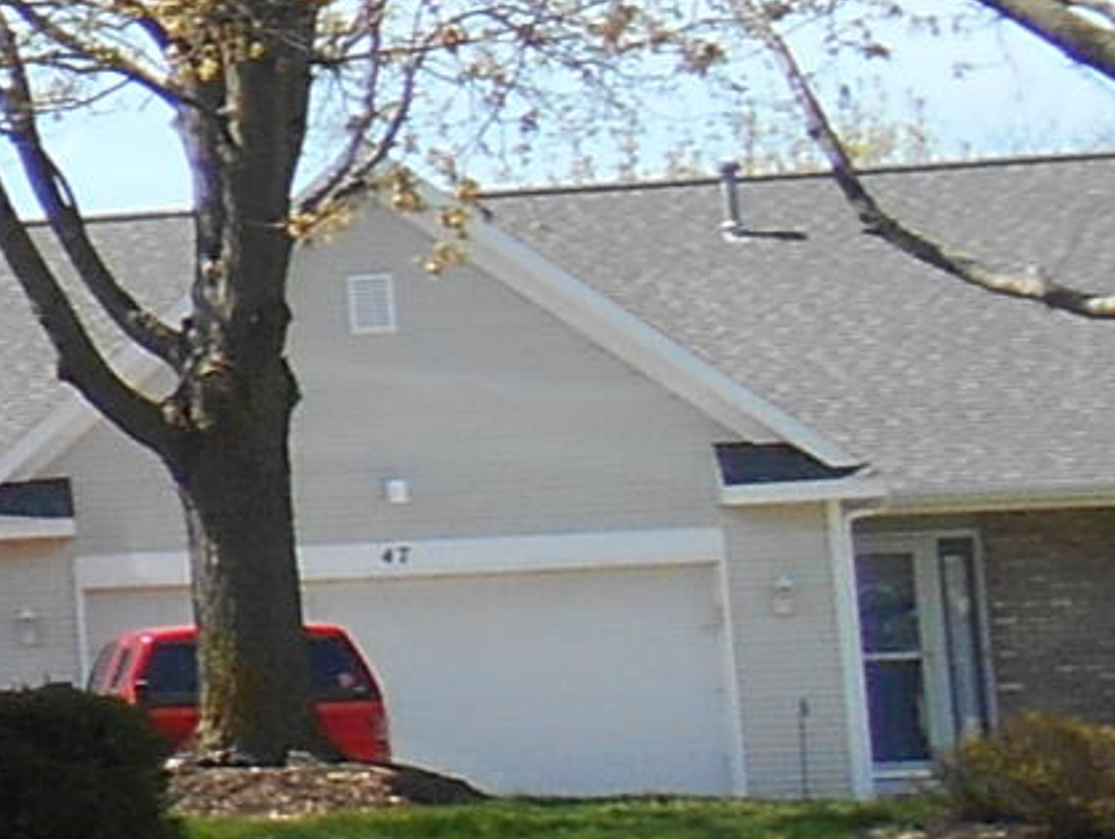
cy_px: 232
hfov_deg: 8.1
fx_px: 5996
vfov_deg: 8.0
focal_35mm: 186
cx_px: -2834
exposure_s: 1/400
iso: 80
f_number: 3.4
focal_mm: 4.7
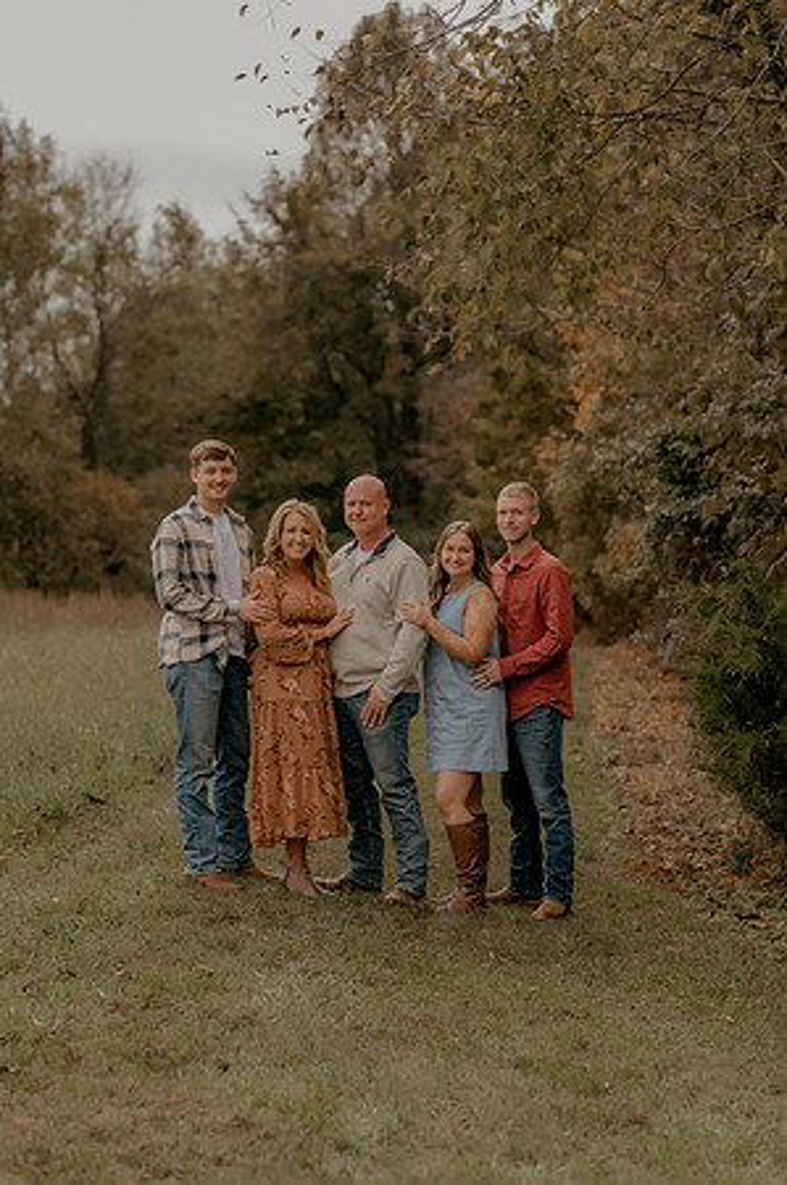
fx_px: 2794
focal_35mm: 85
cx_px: 394
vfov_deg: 23.9
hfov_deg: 16.0
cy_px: 592
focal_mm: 85
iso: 125
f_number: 2.8
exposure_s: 1/800
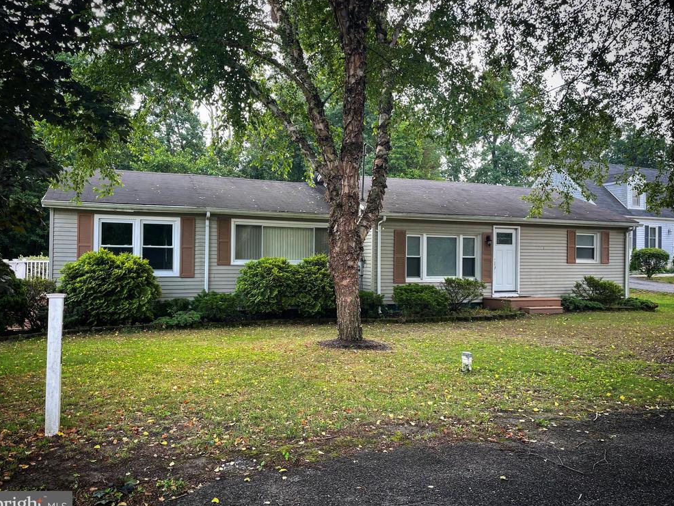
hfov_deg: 65.3
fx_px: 526
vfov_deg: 51.4
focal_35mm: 27
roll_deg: -1.6
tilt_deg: -0.1
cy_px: 256
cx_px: 337
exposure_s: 1/137
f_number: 1.6
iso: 32
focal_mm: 4.2
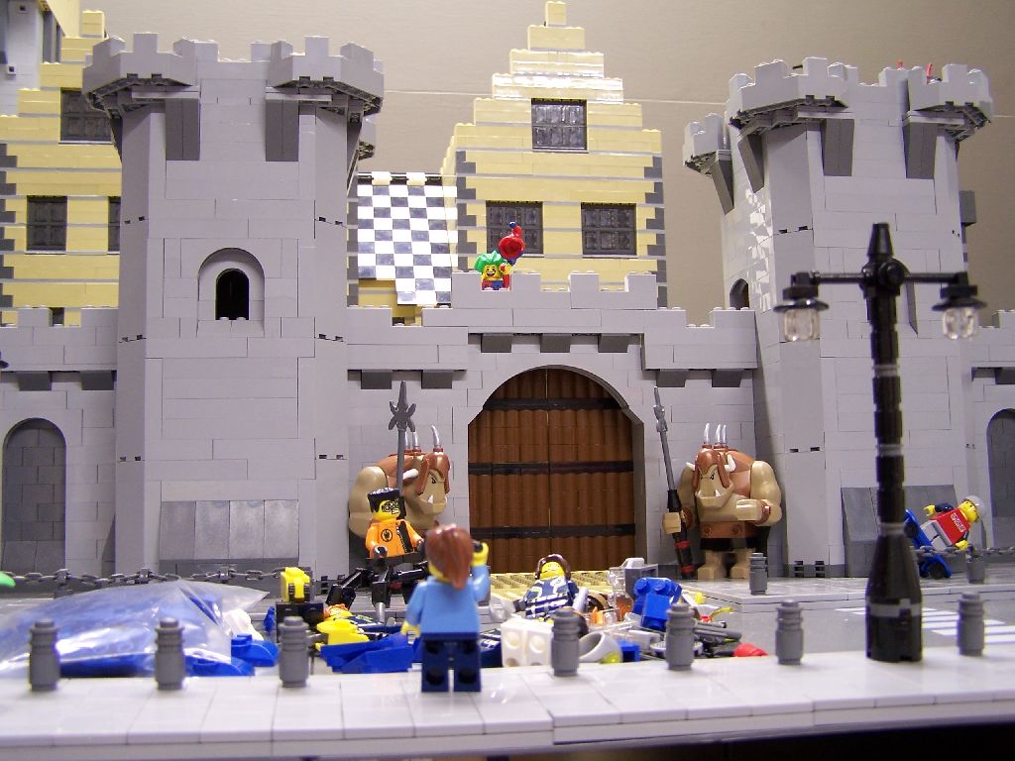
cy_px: 380
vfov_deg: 37.7
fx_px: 1114
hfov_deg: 49.0
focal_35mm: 38
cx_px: 508
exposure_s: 1/4
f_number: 2.8
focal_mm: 6.3
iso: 80
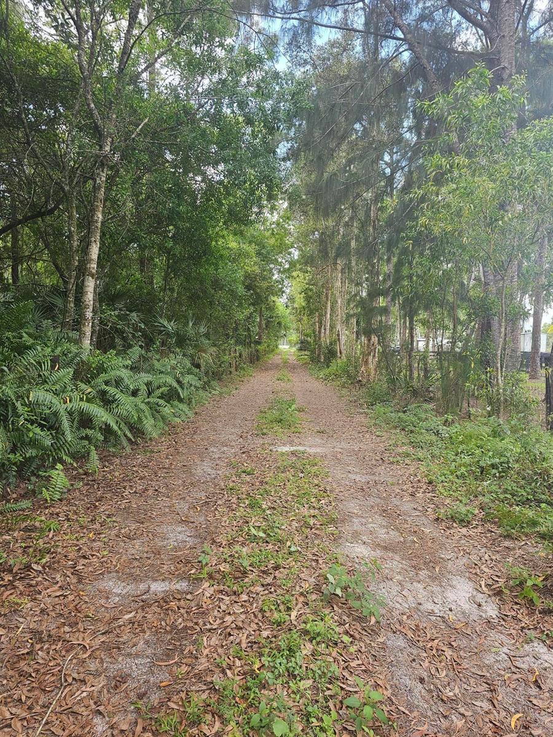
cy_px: 368
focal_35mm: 23
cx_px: 276
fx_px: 490
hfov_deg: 58.9
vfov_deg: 73.9
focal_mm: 6.3
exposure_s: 1/120
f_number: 1.7
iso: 32
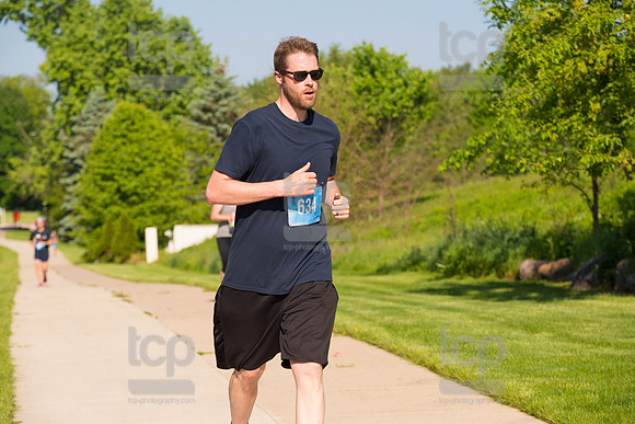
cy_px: 212
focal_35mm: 112
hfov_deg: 18.3
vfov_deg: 12.2
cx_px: 318
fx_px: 1976
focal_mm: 112
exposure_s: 1/2000
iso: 400
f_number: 5.6
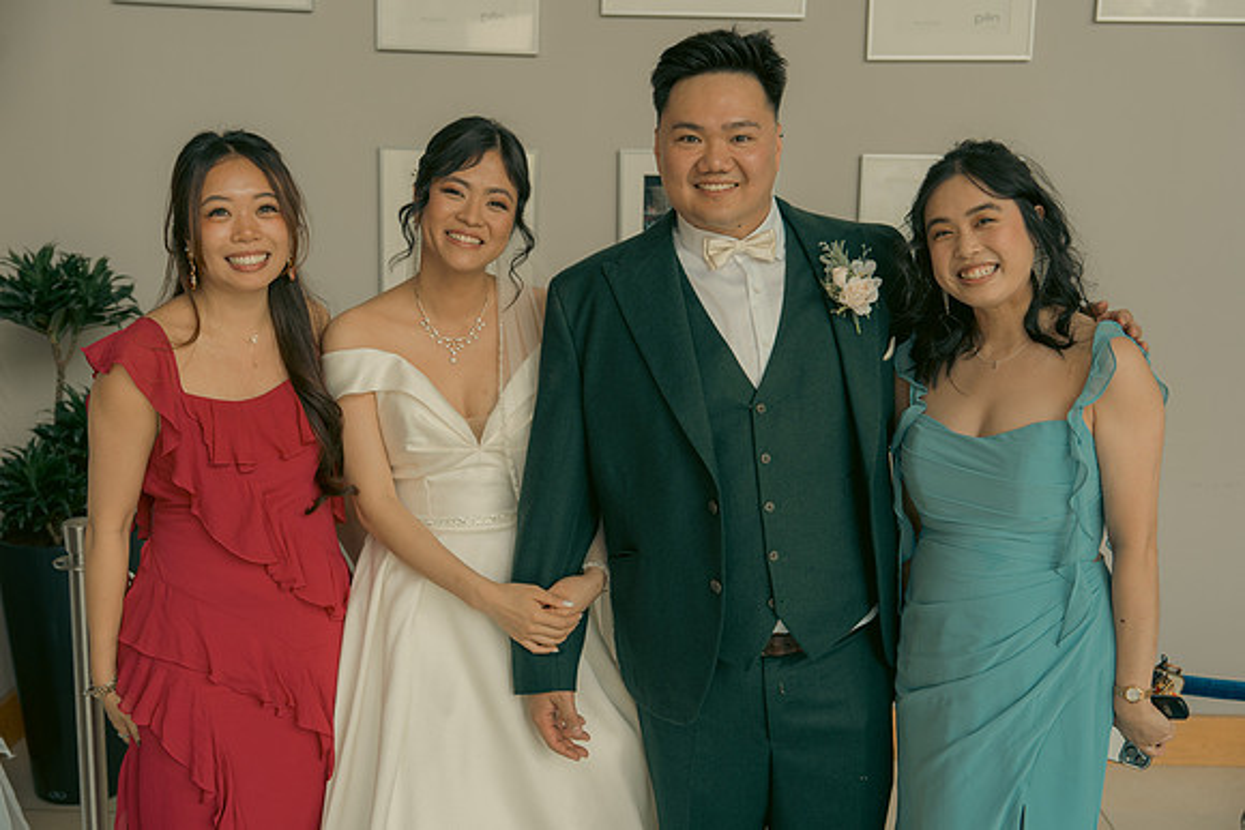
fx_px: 1384
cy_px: 415
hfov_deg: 48.4
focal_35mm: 40
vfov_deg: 33.4
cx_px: 622
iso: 160
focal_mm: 40
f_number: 3.5
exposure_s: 1/160
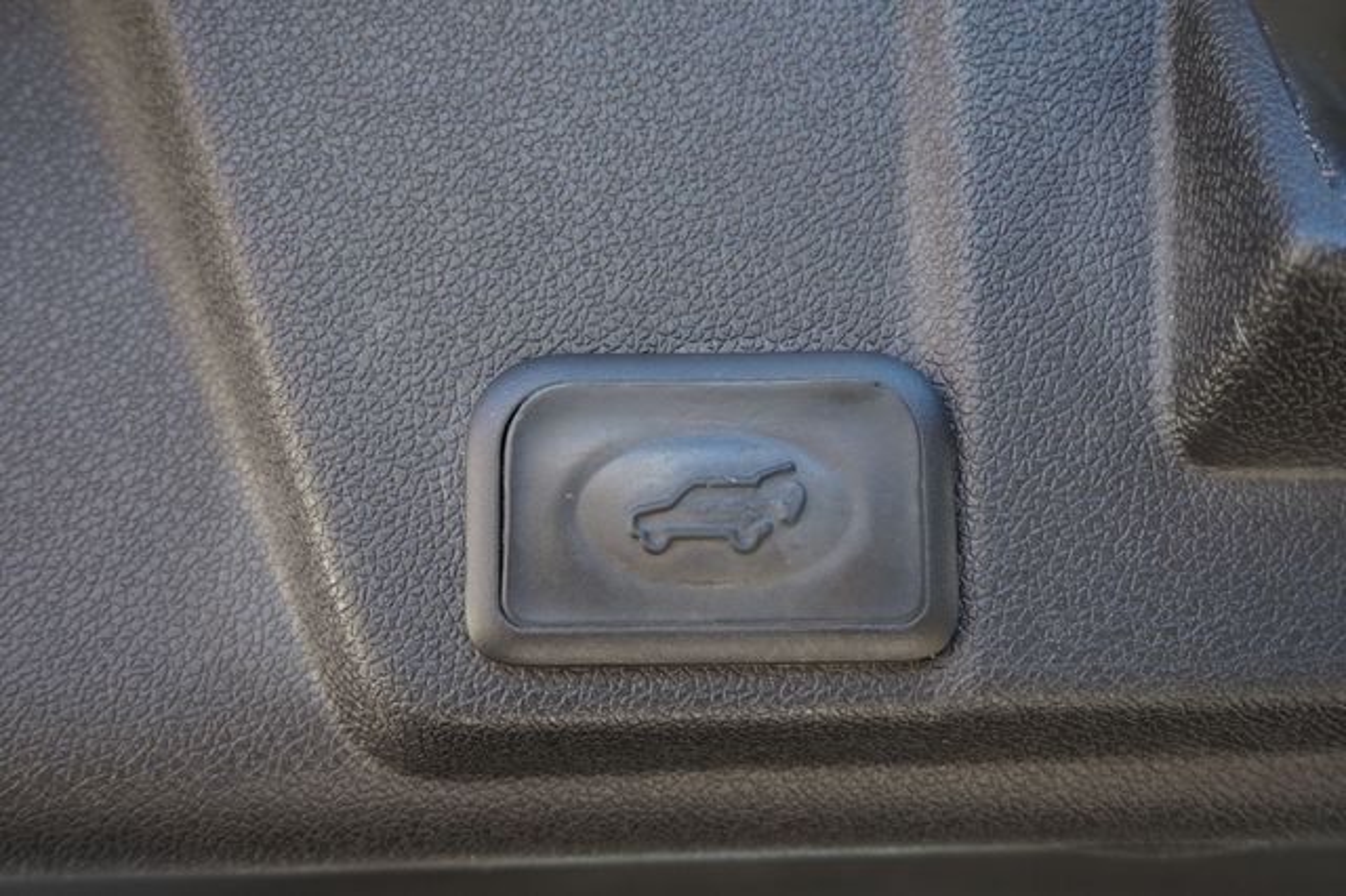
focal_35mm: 40
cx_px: 673
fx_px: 1513
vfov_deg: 33.0
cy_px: 448
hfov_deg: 47.9
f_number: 4.5
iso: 200
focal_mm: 27
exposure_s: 1/60
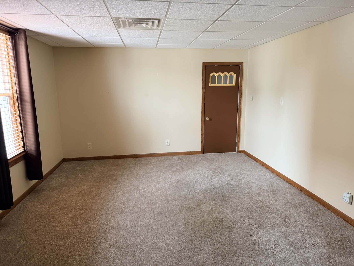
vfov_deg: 56.8
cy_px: 133
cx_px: 177
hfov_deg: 71.6
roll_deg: +1.1
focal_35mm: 24
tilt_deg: -9.7
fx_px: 245
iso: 500
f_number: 1.78
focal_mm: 6.76
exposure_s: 1/60
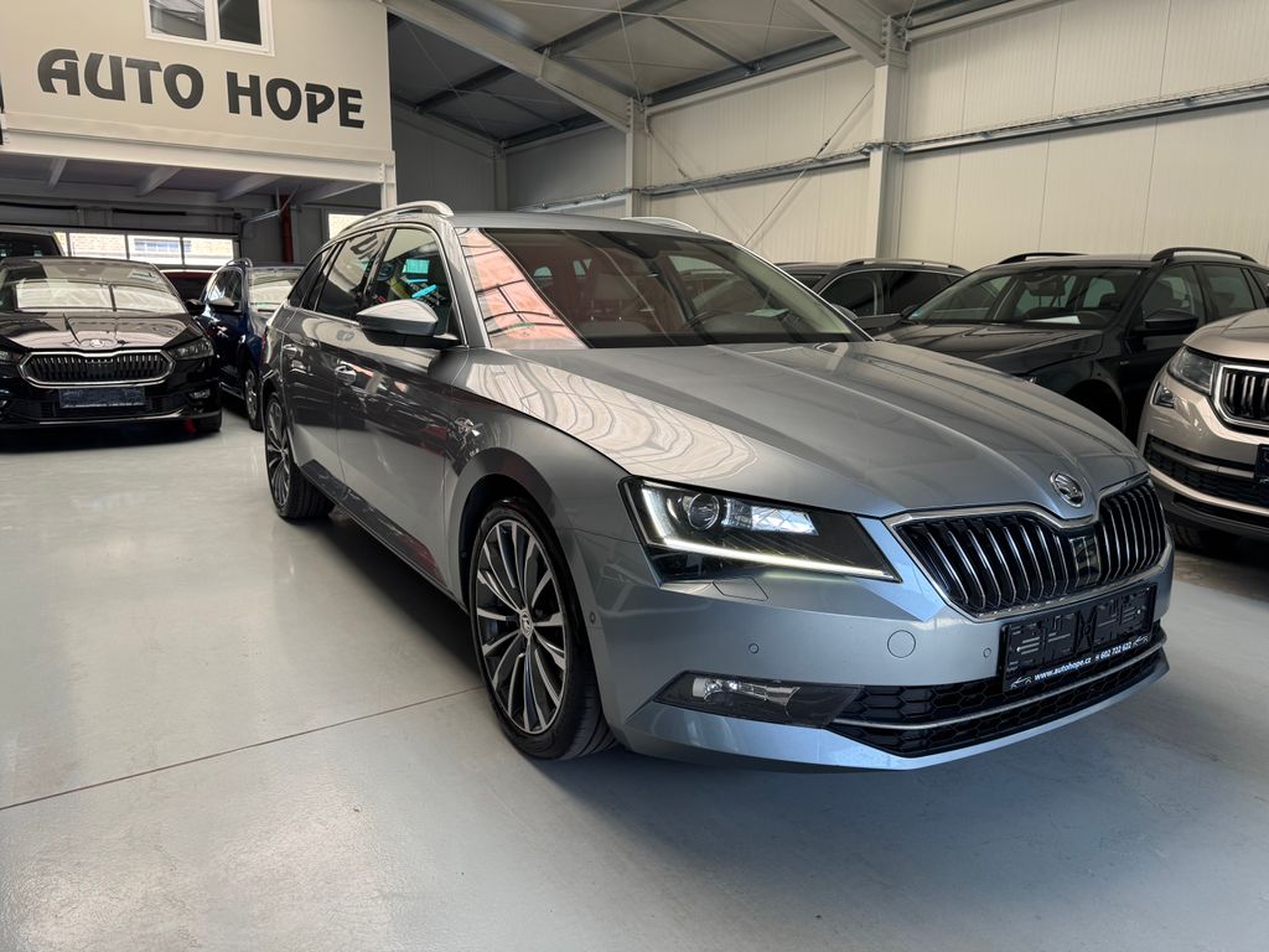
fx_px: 880
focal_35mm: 24
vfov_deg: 56.8
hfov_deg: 71.6
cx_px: 634
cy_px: 476
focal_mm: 6.76
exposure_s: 1/121
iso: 80
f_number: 1.78
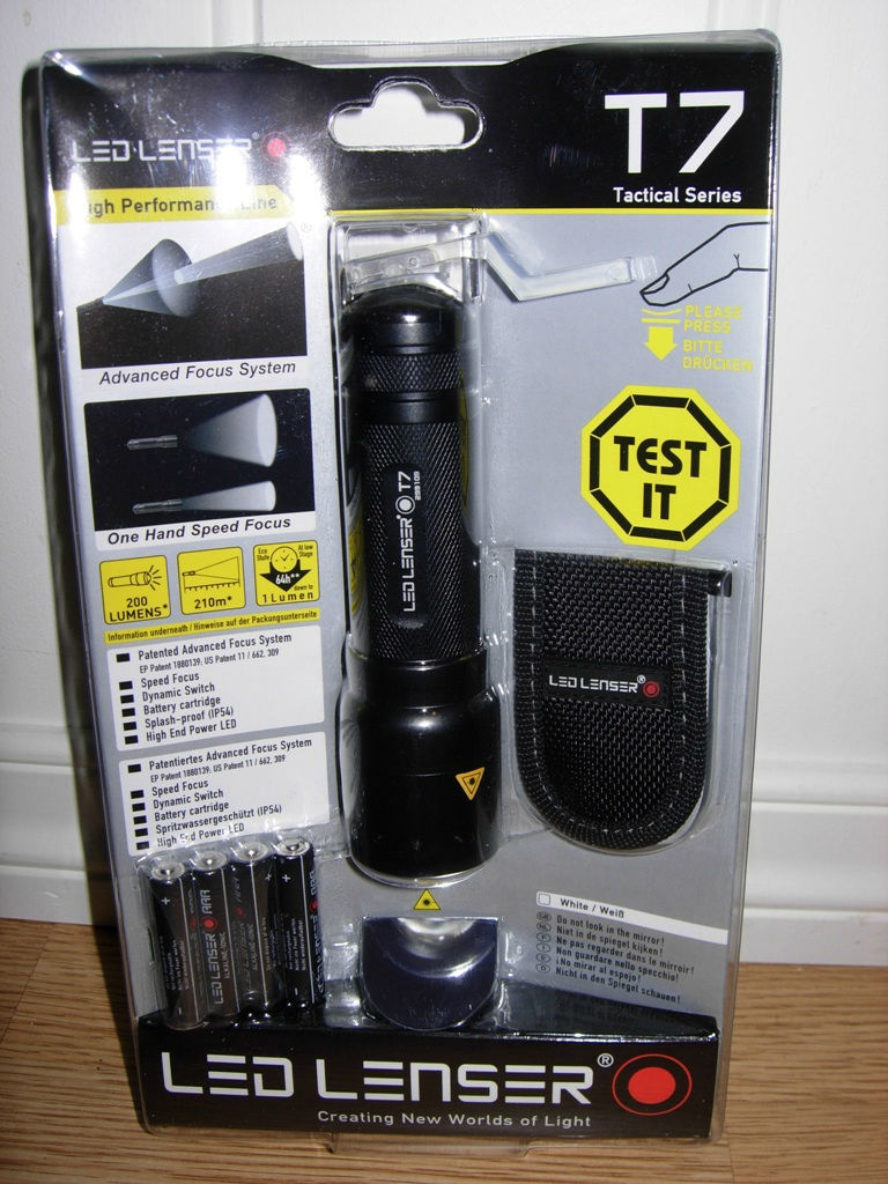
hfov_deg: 39.7
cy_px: 592
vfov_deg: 51.4
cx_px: 444
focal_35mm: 36
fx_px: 1231
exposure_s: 1/45.2
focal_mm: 7.5
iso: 50
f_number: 3.8
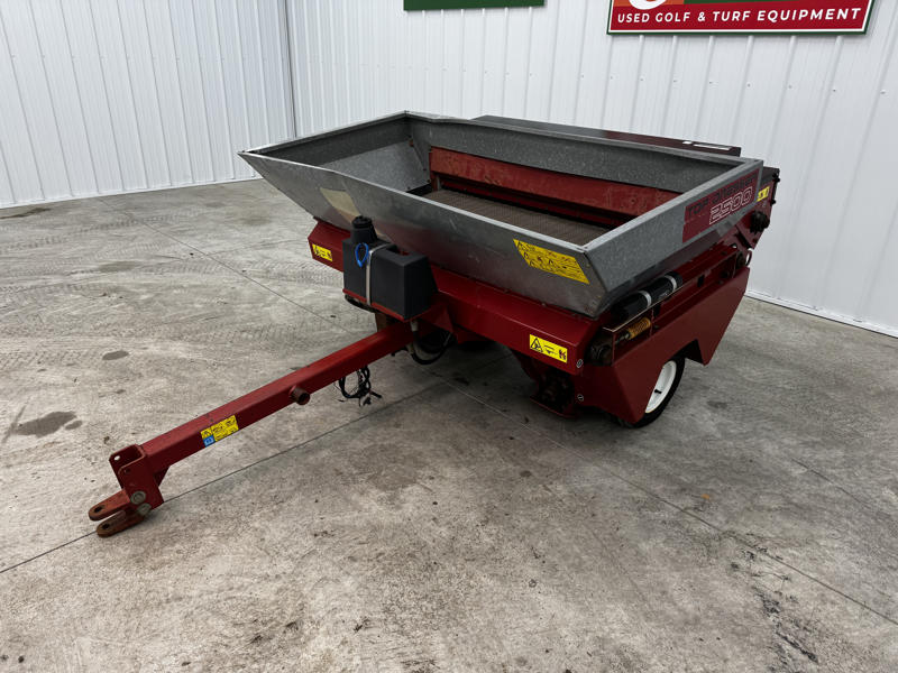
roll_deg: -2.4
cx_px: 449
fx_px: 623
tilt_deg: -25.0
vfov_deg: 56.8
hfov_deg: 71.6
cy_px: 336
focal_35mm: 24
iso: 80
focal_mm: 6.76
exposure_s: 1/120
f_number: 1.78
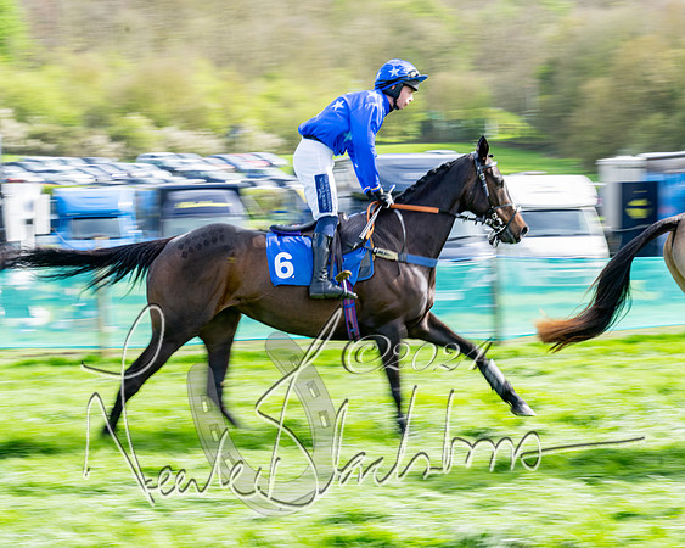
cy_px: 274
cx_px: 313
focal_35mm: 106
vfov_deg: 14.5
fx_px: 2147
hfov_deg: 18.1
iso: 200
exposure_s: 1/100
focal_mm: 94
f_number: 11
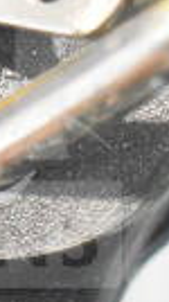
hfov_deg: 3.1
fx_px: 3146
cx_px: -133
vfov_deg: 5.5
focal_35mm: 393
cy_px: 109
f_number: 5.6
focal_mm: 55
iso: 10000
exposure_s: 1/100
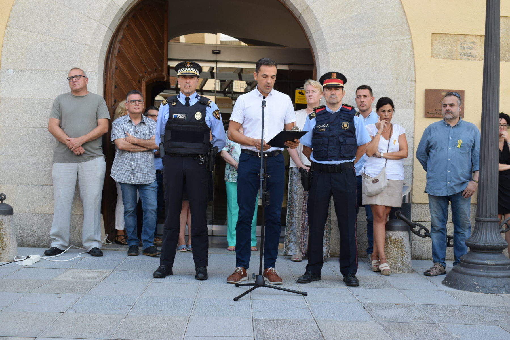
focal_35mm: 48
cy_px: 170
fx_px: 680
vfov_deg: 28.1
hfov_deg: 41.1
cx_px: 255
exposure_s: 1/200
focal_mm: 32
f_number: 7.1
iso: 400
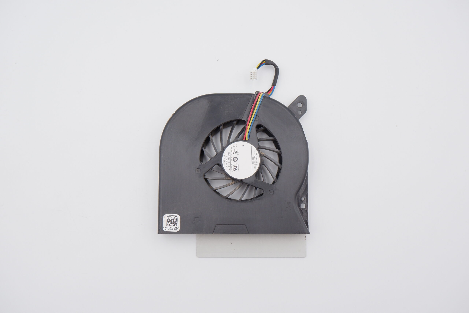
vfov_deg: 36.9
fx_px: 469
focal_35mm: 36
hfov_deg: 53.1
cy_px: 156
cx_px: 234
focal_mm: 24.9
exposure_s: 1/240
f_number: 5.6
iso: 800
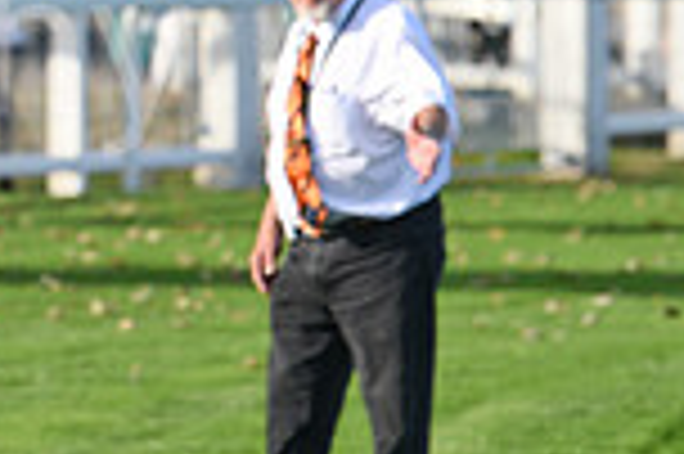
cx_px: -382
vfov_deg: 1.8
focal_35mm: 765
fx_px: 14519
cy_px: -169
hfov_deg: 2.7
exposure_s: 1/800
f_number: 6.3
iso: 400
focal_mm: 200
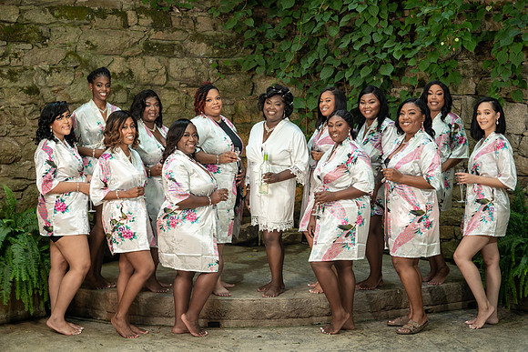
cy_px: 176
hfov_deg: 27.0
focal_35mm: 75
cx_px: 264
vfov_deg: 18.2
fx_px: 1100
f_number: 4
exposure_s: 1/200
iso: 400
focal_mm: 75
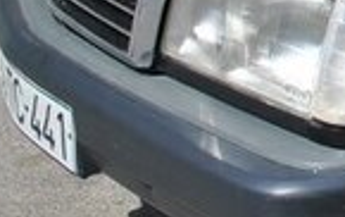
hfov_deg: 13.9
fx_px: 1177
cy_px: -76
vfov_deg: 10.3
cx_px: 709
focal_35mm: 125
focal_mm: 18
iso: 100
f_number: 7.1
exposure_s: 1/200
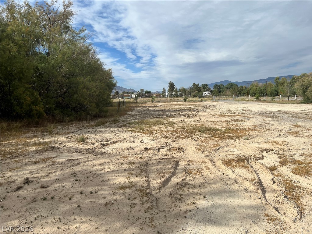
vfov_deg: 53.1
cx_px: 156
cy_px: 117
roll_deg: +1.2
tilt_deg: -5.4
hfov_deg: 67.3
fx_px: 234
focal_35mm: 26
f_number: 1.5
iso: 50
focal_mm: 5.7
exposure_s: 1/8696
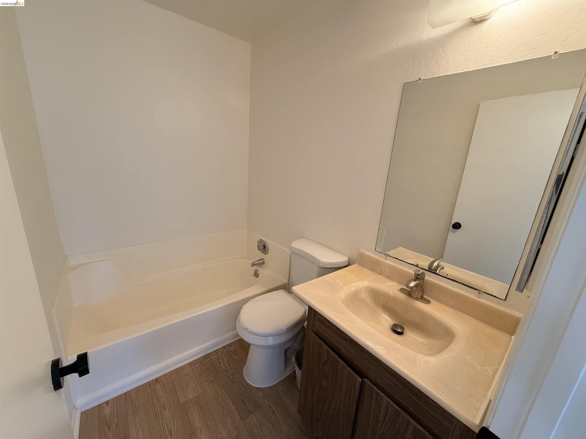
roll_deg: -3.4
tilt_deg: -15.1
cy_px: 220
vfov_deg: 85.7
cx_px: 293
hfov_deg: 102.1
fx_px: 237
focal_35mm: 14
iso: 200
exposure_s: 1/60
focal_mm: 2.22
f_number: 2.2
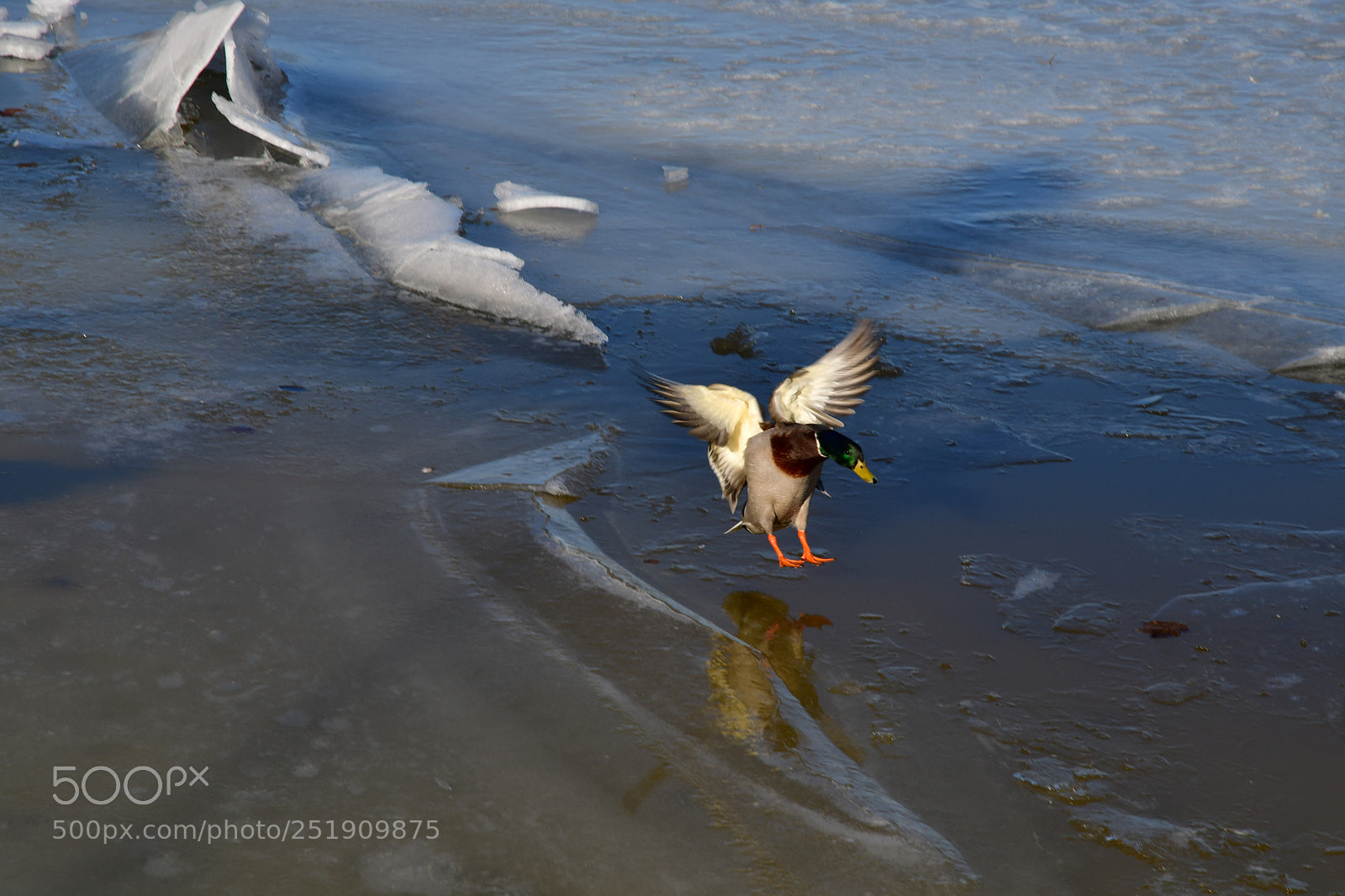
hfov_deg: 17.1
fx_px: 4482
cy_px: 448
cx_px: 672
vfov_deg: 11.4
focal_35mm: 120
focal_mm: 80
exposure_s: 1/400
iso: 100
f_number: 10
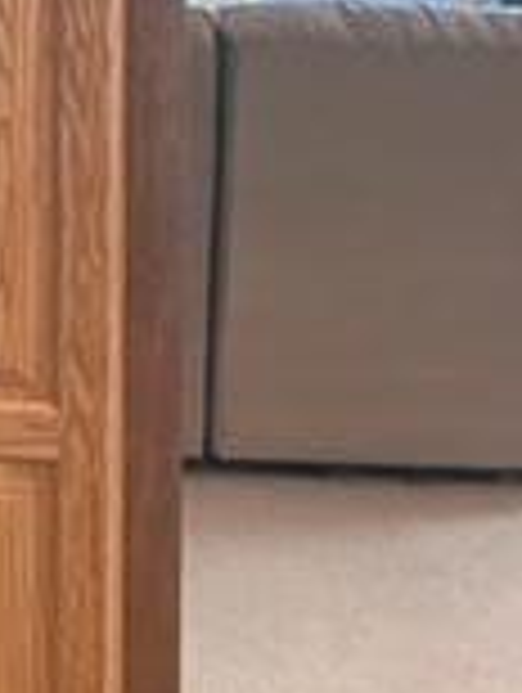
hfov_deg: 12.2
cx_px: -518
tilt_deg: -4.5
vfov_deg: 17.6
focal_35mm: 108
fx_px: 2165
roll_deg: +1.6
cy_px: -40
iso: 500
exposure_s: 1/40
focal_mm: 4.2
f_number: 1.6
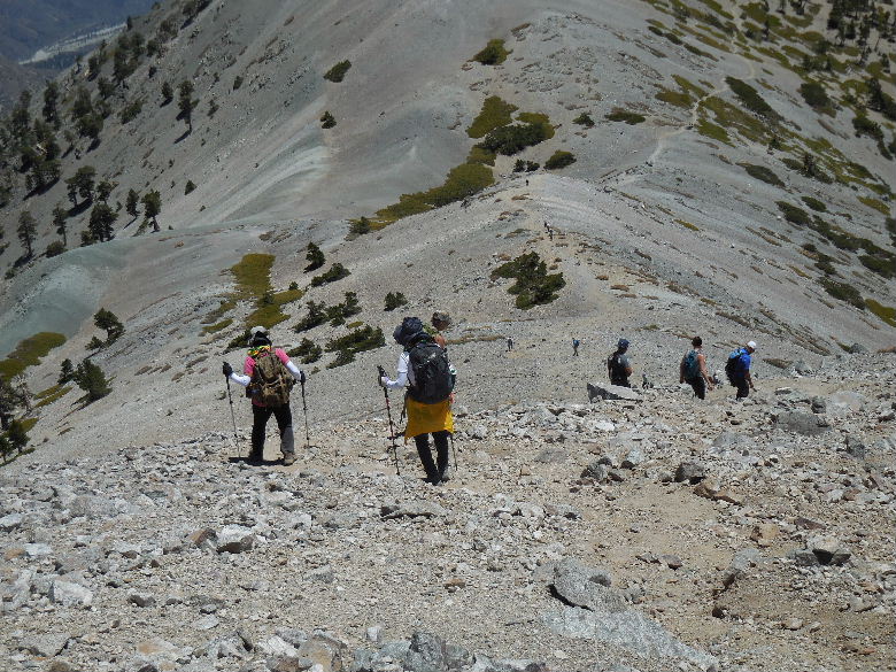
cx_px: 448
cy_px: 336
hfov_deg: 31.7
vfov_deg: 24.0
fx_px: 1579
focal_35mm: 61
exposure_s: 1/1600
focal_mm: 11
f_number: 4.5
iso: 125
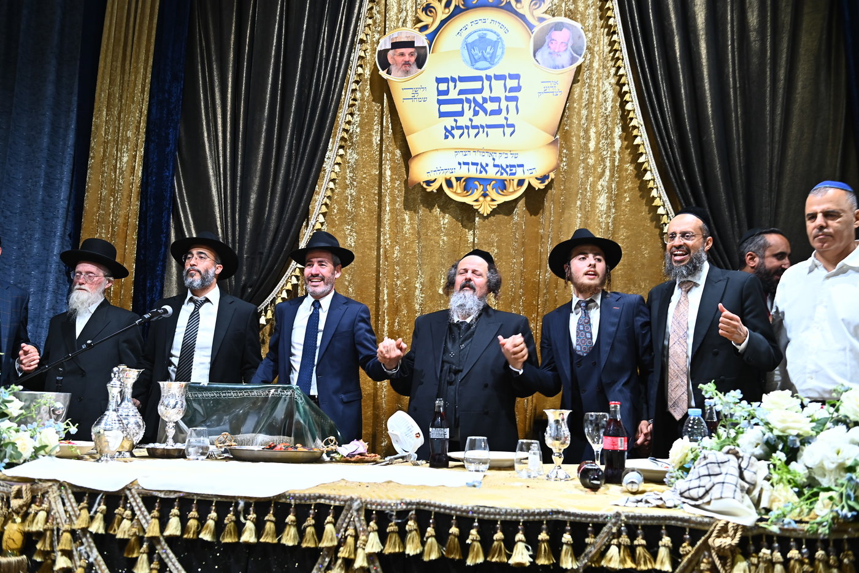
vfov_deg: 41.1
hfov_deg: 58.7
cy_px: 286
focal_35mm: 32
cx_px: 430
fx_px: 763
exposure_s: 1/160
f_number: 4
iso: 1250
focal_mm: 32
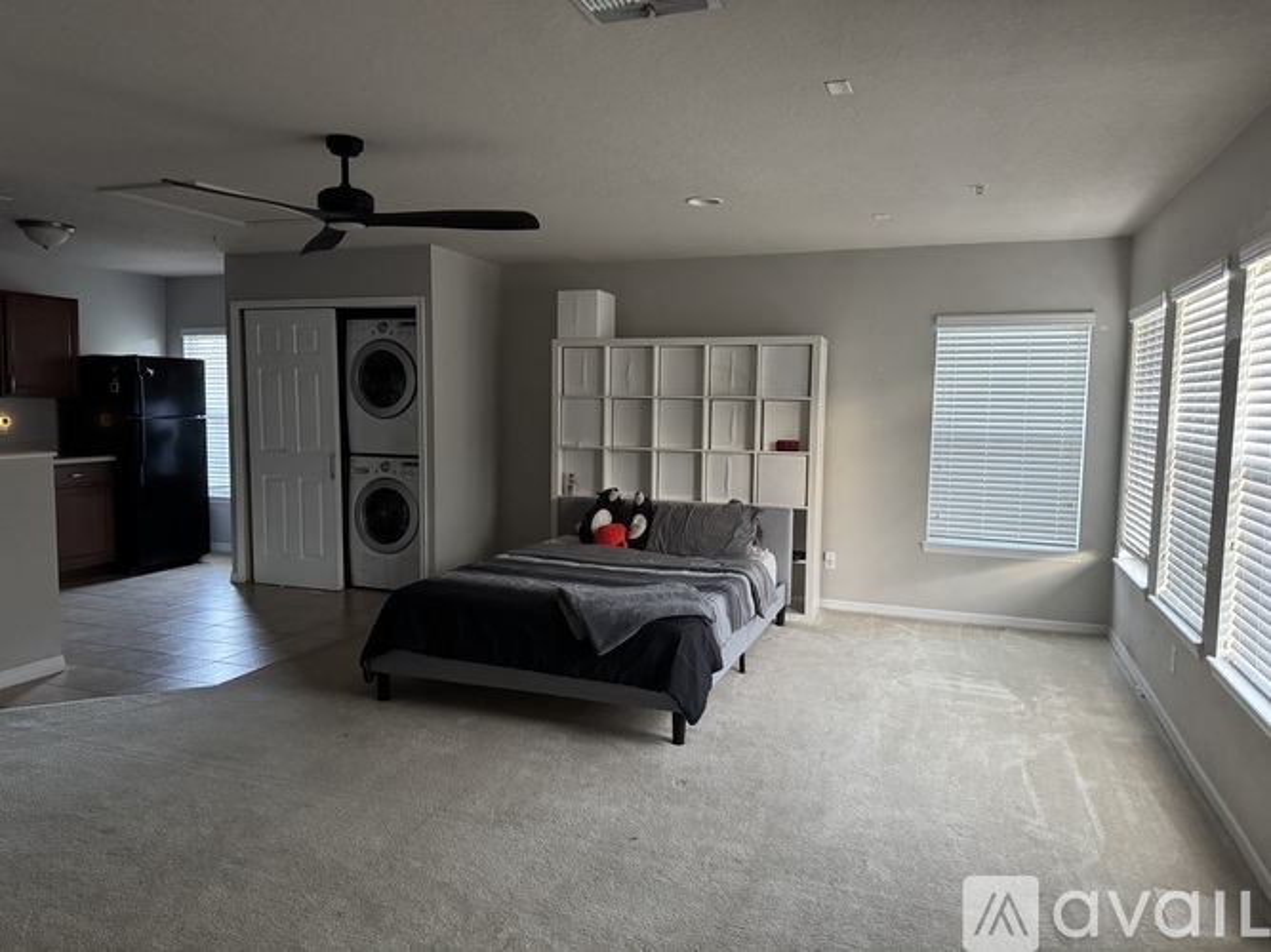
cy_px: 476
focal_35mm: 24
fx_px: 881
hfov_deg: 71.6
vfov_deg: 56.8
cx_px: 636
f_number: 1.78
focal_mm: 6.76
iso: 640
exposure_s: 1/60
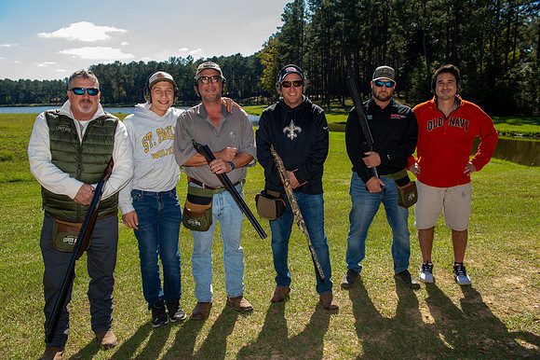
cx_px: 270
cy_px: 180
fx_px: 465
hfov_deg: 60.3
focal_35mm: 31
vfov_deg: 42.3
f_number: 6.3
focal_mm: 31
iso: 125
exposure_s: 1/160
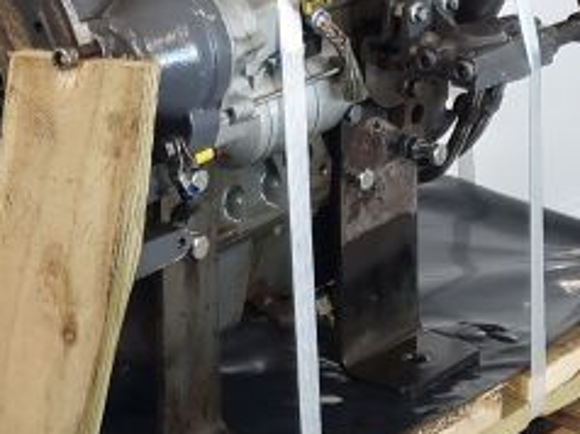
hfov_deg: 32.9
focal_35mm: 58
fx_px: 971
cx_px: 180
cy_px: -85
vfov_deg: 23.1
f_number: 1.8
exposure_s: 1/50
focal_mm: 6.4
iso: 64
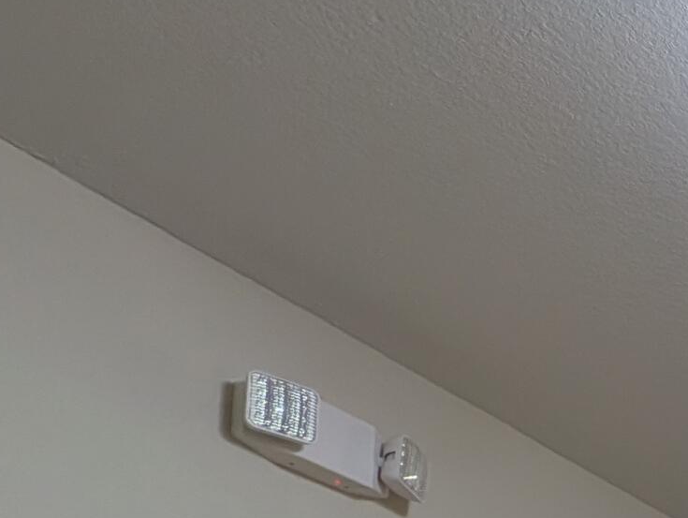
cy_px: 822
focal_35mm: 49
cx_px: 1217
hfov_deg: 22.8
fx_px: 975
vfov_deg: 22.8
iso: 62
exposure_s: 1/132
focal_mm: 2.02
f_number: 1.7
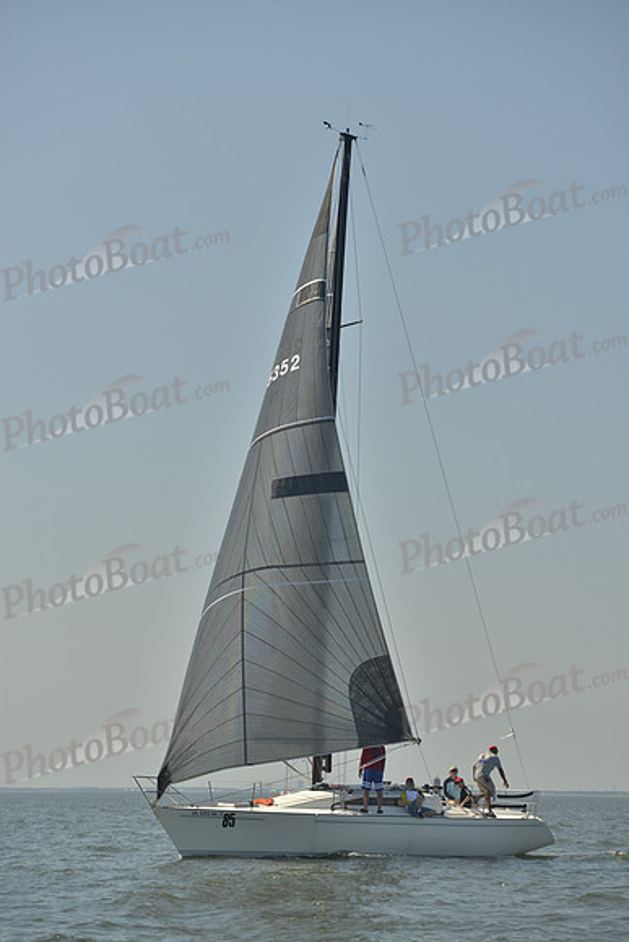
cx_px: 314
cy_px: 471
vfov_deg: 17.6
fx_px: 3038
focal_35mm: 116
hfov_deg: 11.8
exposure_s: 1/1000
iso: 200
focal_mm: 116
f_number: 5
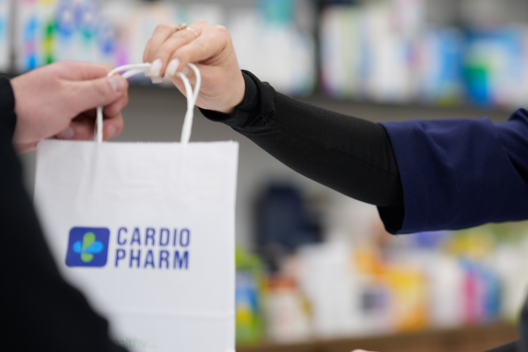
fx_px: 2698
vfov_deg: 7.5
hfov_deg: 11.1
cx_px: 514
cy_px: 111
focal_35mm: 184
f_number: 1.4
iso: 125
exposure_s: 1/200
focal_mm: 85
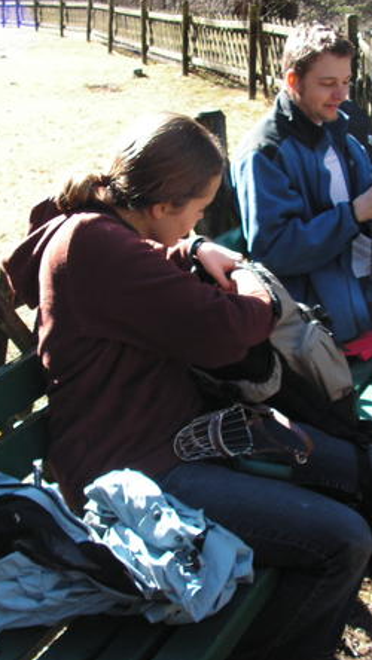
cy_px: 327
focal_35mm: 53
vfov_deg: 39.2
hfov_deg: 22.6
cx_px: 247
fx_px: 929
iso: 50
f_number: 3.2
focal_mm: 6
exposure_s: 1/100
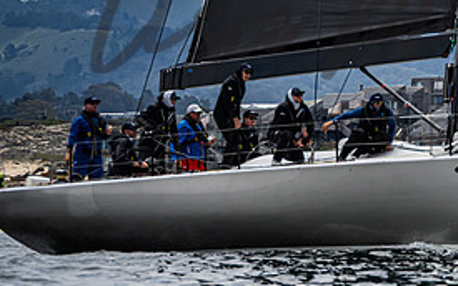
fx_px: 7328
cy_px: -19
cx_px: 572
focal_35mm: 587
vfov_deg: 2.2
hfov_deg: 3.6
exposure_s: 1/2000
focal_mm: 220
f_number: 8
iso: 500
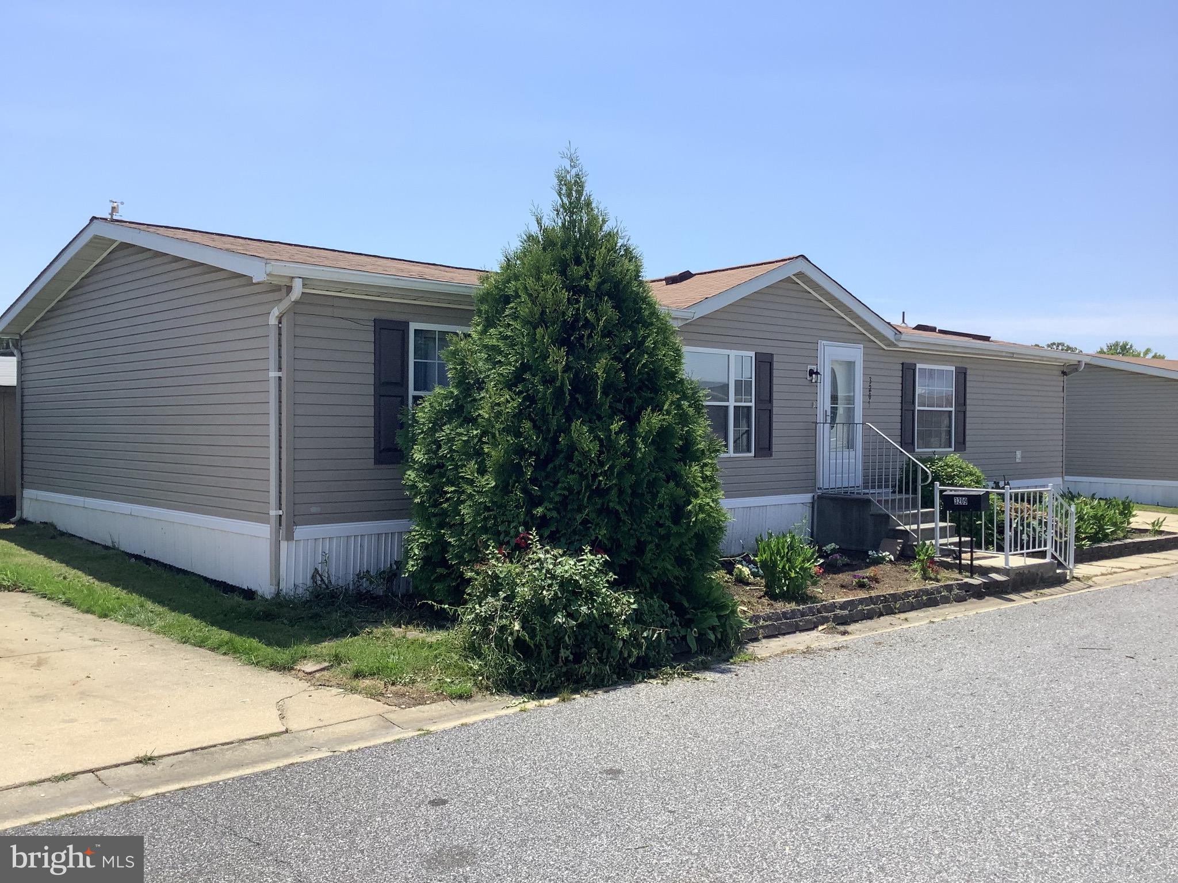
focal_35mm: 31
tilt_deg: -2.3
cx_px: 589
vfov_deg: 45.4
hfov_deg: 58.4
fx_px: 1055
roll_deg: -0.8
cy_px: 442
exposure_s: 1/1481
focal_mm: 3.3
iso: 25
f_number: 2.4
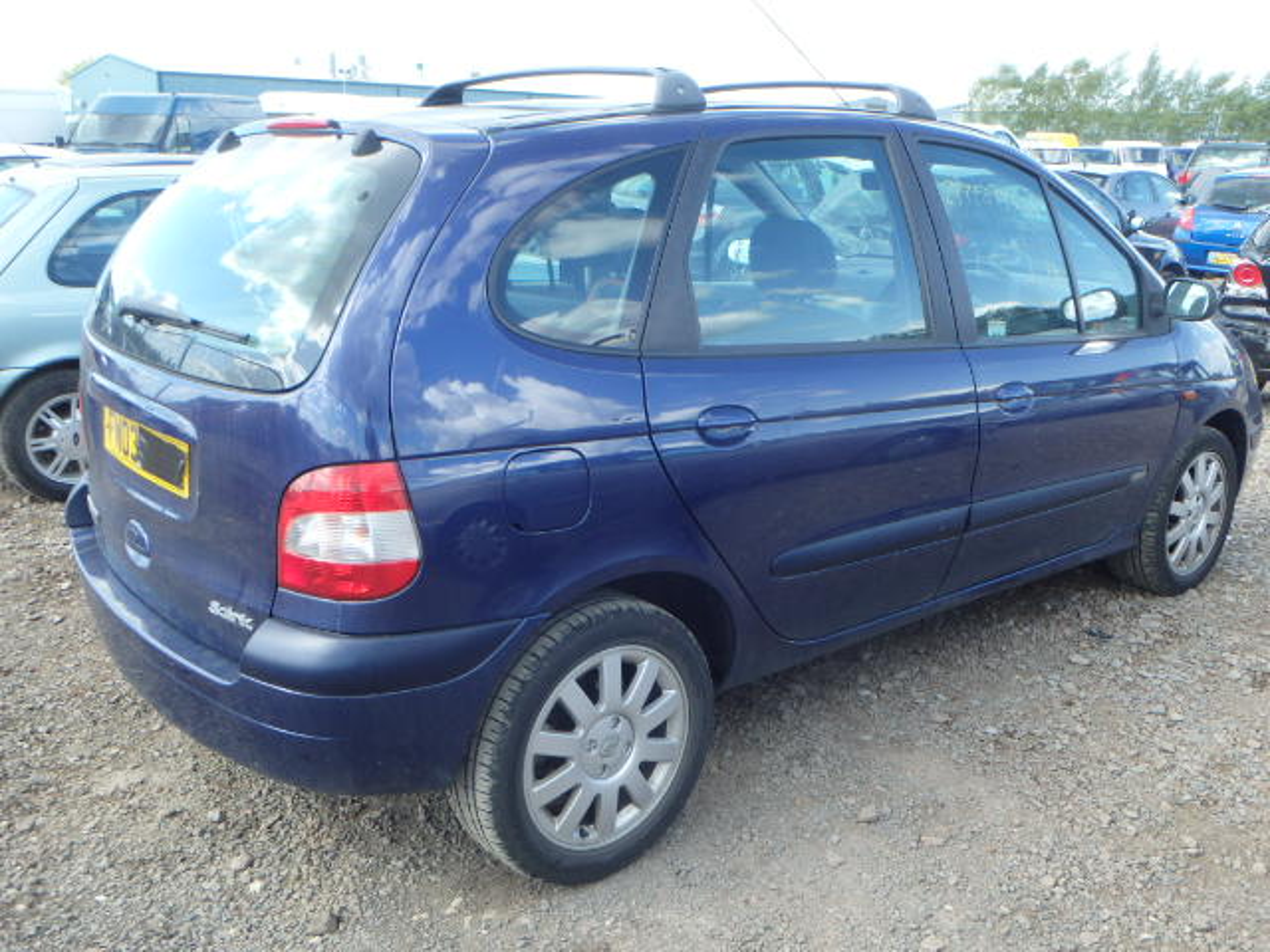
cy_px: 476
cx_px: 635
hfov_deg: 56.8
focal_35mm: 32
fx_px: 1174
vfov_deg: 44.2
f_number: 4.2
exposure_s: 1/125
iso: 125
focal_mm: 5.7
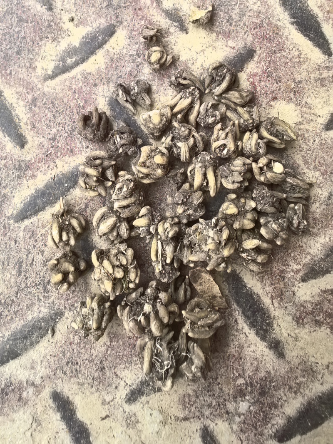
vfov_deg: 65.3
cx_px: 166
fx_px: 346
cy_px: 222
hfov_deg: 51.3
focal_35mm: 27
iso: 500
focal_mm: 1.76
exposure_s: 1/333
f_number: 2.2
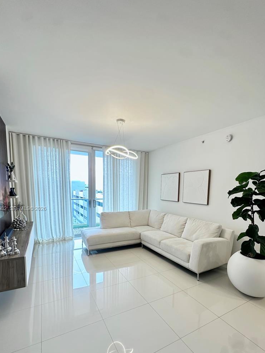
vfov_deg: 90.0
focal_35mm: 17
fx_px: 174
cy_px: 209
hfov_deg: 74.6
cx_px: 141
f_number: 2.2
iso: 160
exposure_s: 1/60
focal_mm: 2.22
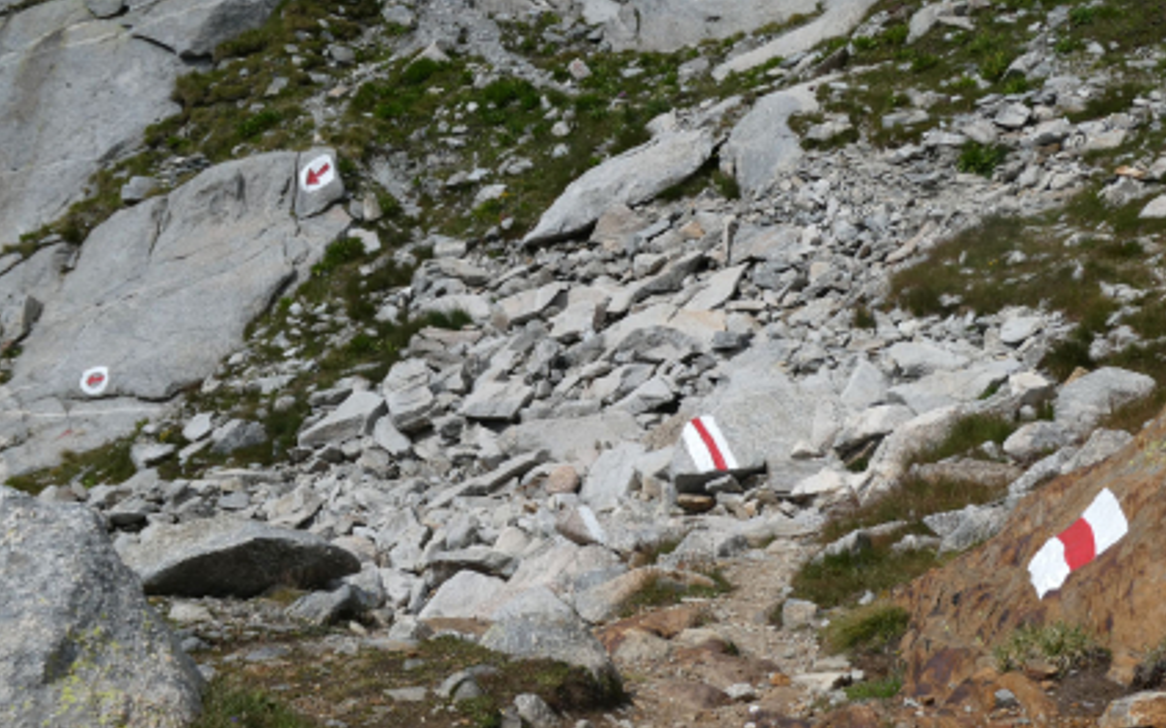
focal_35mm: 61
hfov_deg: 33.5
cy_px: 378
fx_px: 1938
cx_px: 586
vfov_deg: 21.3
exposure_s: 1/1000
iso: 80
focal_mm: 10.3
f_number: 5
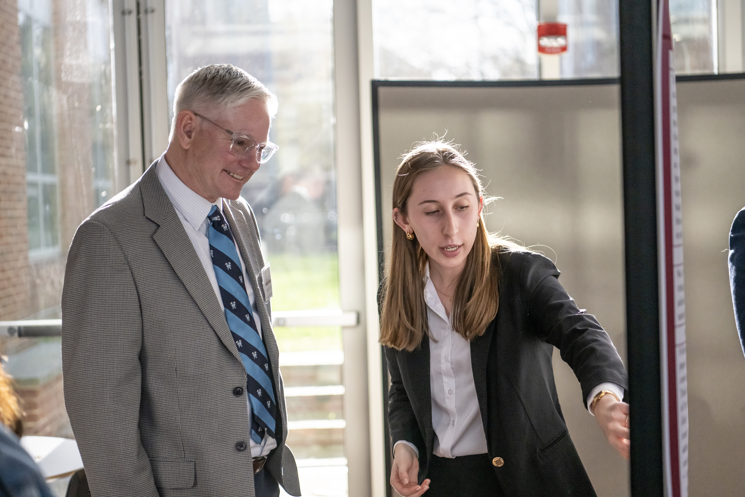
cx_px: 372
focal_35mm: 65
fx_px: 1345
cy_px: 248
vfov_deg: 20.9
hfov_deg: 31.0
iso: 2000
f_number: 2.8
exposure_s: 1/6400
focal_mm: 65
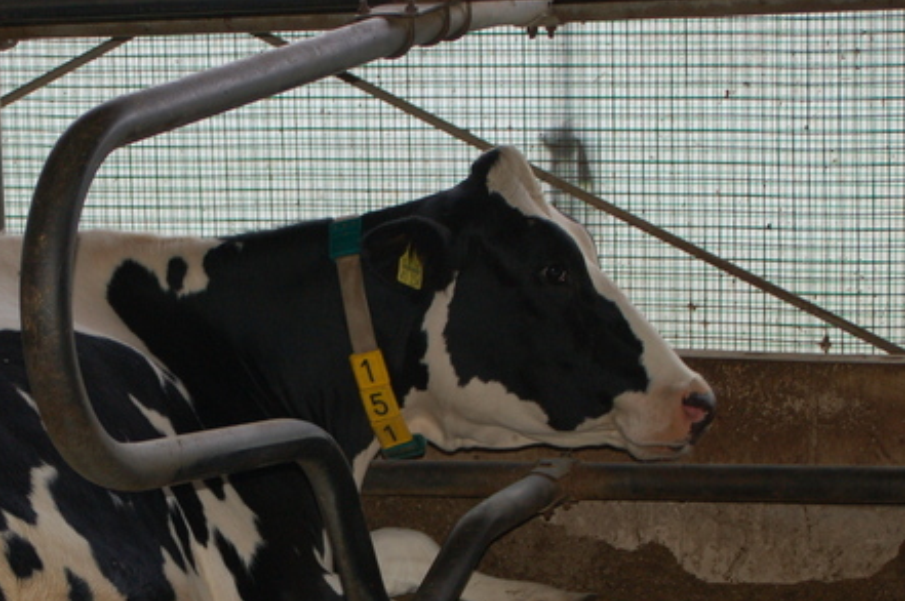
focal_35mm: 128
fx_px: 3214
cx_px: 220
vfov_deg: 10.7
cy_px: 453
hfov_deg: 15.9
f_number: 5.6
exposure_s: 1/60
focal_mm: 50
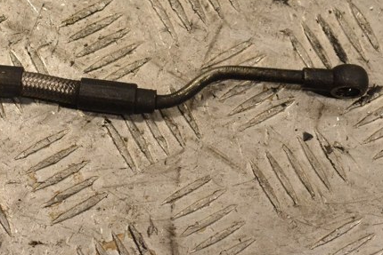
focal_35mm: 107
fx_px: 1139
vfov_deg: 12.8
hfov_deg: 19.0
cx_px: 116
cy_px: 96
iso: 3200
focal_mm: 48
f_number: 11
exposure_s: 1/500
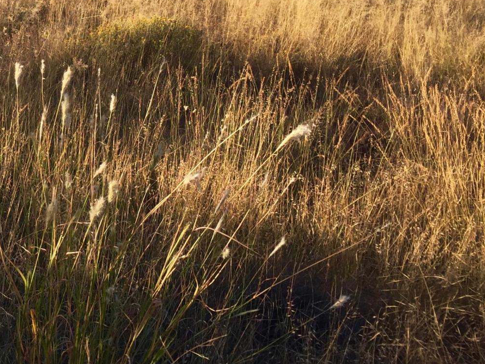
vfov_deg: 23.2
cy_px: 55
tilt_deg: -7.7
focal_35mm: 62
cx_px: 34
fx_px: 868
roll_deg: -1.2
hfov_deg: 29.7
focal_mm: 4.15
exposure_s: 1/879
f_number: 2.2
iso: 32
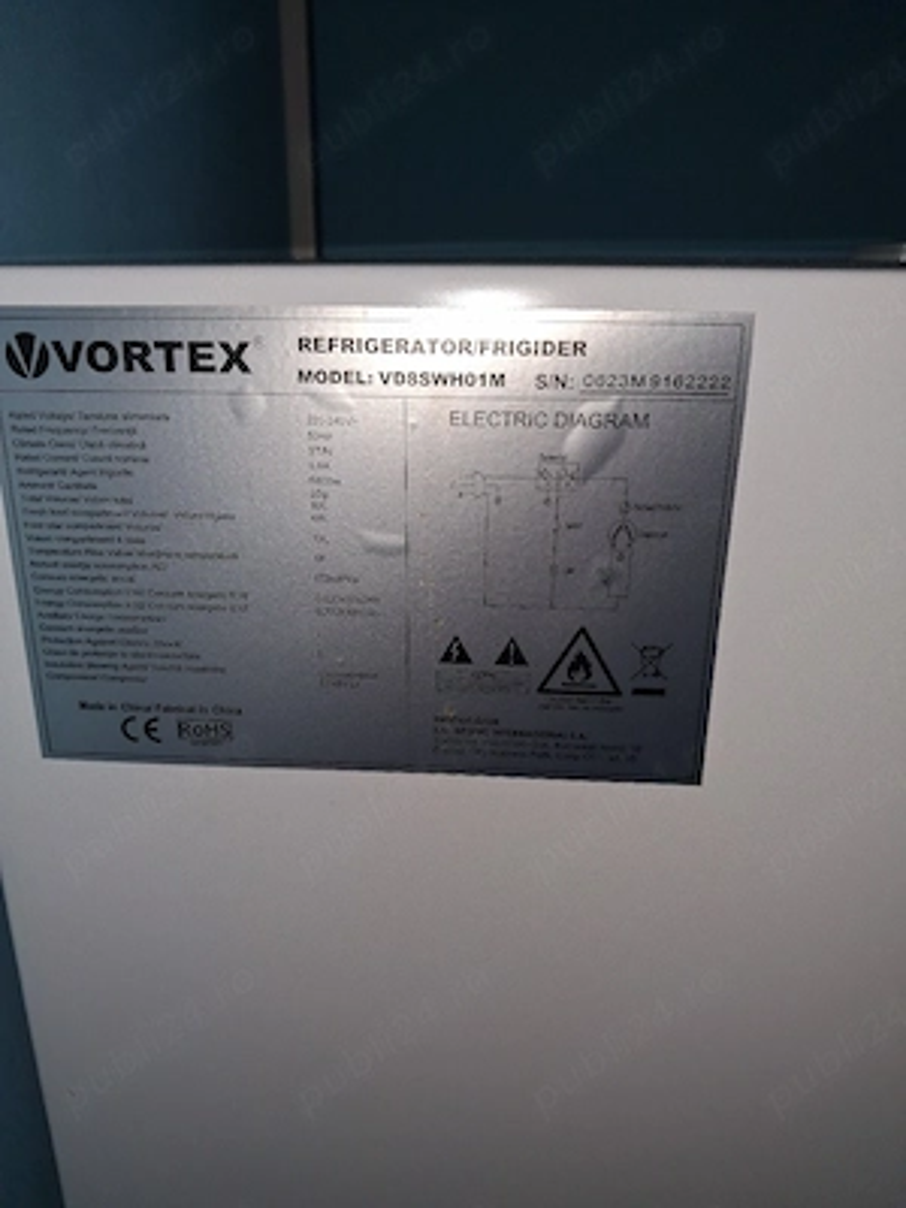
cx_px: 453
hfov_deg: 51.4
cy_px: 604
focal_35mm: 27
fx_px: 942
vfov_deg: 65.3
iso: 20
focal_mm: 4
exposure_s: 1/25
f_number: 1.8
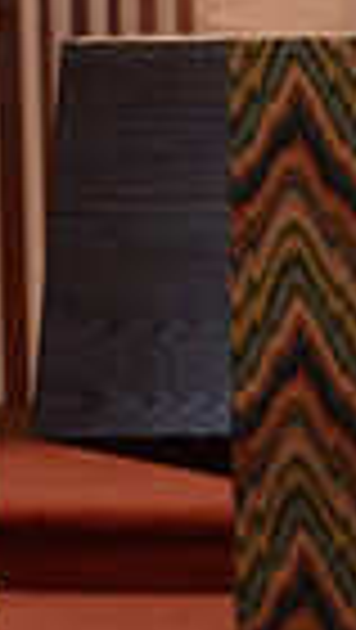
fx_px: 7617
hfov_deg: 2.6
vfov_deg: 4.7
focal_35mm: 455
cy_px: 176
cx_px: 955
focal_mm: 70
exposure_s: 1/80
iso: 2000
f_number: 6.3
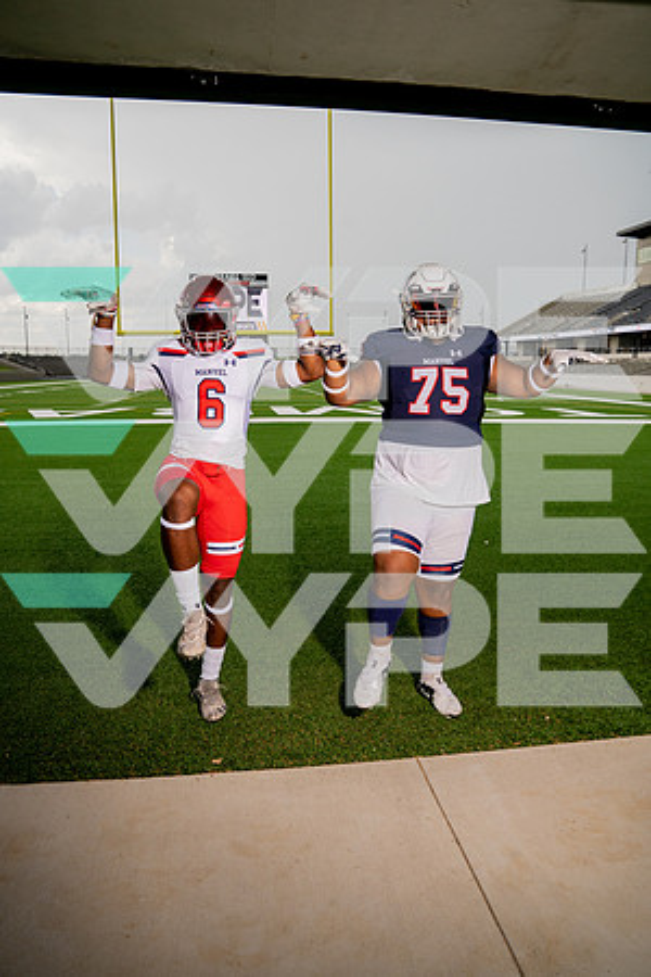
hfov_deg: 53.1
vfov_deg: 73.7
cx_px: 326
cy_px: 488
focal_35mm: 24
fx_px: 651
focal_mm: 24
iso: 1000
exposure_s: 1/1600
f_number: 6.3
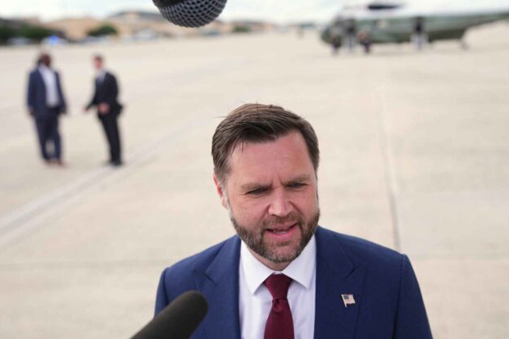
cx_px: 293
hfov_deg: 34.4
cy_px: 165
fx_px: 820
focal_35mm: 58
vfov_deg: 23.4
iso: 250
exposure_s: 1/1250
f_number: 3.2
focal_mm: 50
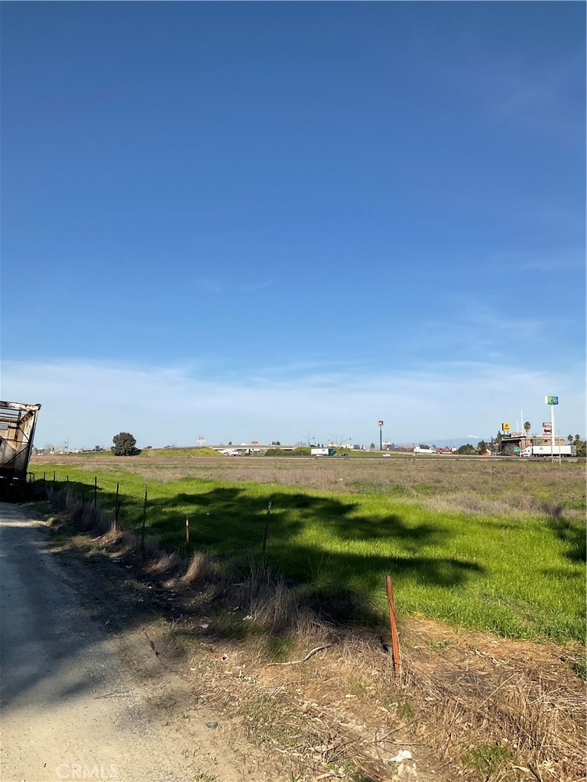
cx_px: 294
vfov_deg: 61.7
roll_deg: +0.2
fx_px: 656
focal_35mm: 29
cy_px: 391
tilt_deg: +5.0
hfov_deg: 48.2
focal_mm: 3
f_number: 1.8
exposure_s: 1/2427
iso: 16
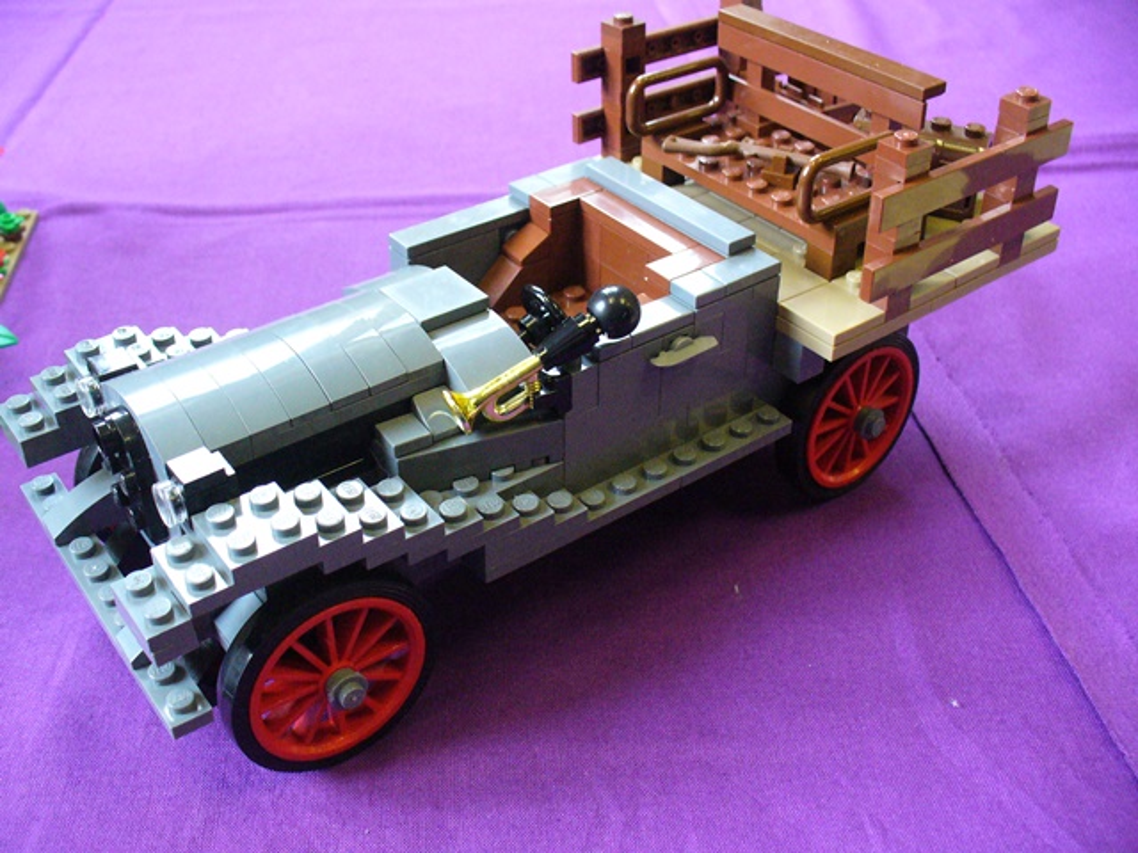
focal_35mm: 37
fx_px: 1216
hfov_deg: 50.1
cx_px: 569
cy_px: 426
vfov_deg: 38.7
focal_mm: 6.1
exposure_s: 1/40
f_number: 2.8
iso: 400
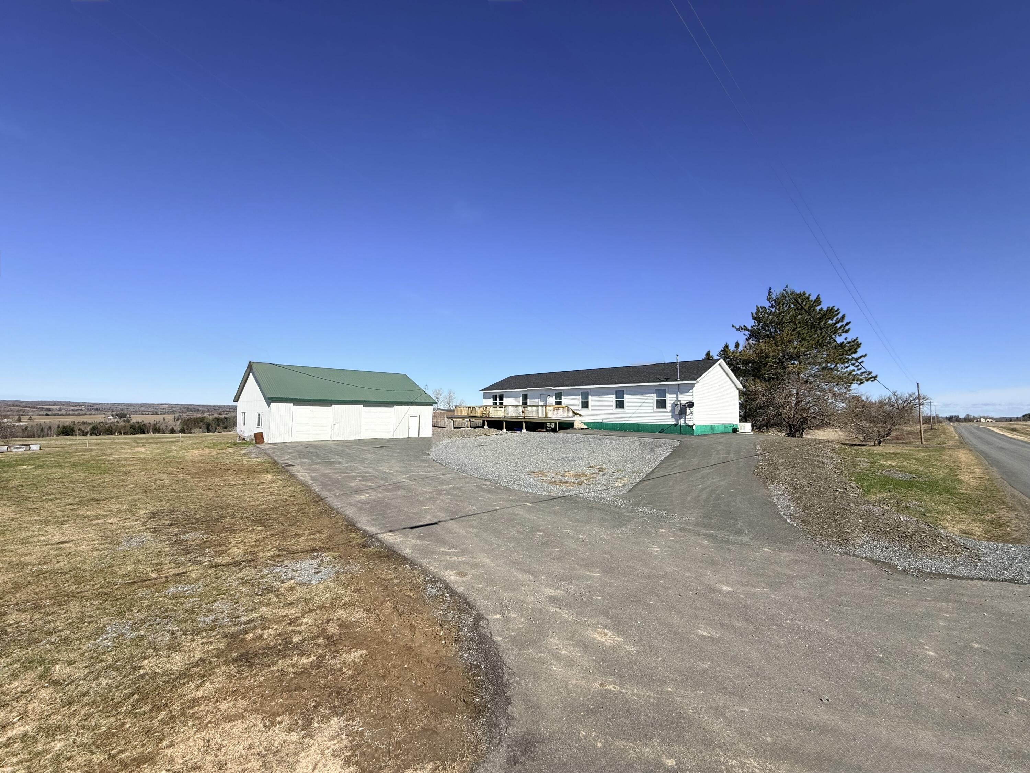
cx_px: 515
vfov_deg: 85.7
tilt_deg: +4.4
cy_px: 386
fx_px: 417
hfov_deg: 102.1
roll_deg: -1.3
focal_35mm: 14
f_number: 2.2
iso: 50
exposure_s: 1/3289
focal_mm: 2.22
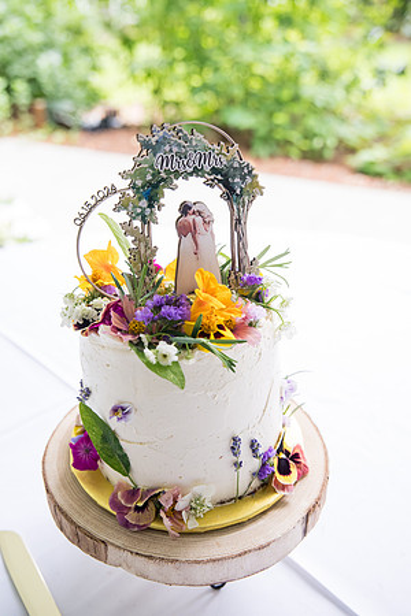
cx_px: 206
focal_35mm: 38
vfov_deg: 50.7
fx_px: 651
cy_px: 308
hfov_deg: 35.1
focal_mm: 38
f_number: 4
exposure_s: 1/320
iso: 1250
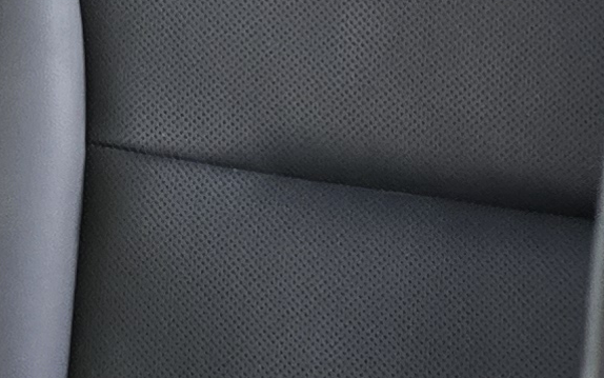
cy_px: -589
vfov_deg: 7.2
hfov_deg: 11.7
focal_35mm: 170
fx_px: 2799
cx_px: -363
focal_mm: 6.3
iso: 640
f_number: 1.7
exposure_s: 1/60
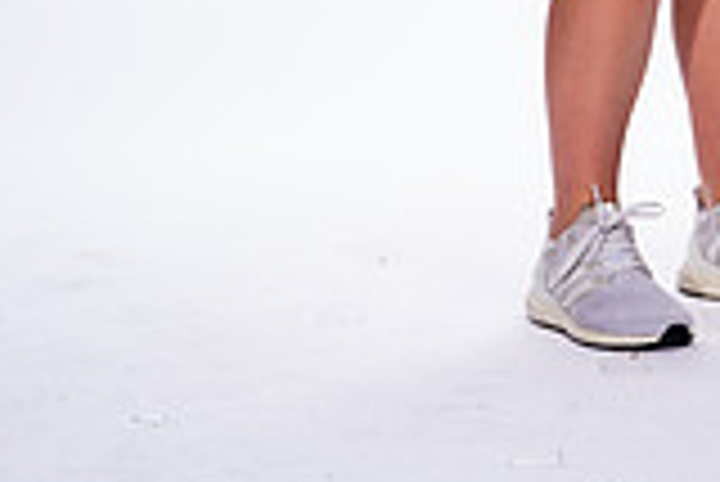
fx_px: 6866
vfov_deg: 4.0
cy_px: -496
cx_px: 612
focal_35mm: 343
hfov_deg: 6.0
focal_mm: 122
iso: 800
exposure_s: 1/250
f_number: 5.6
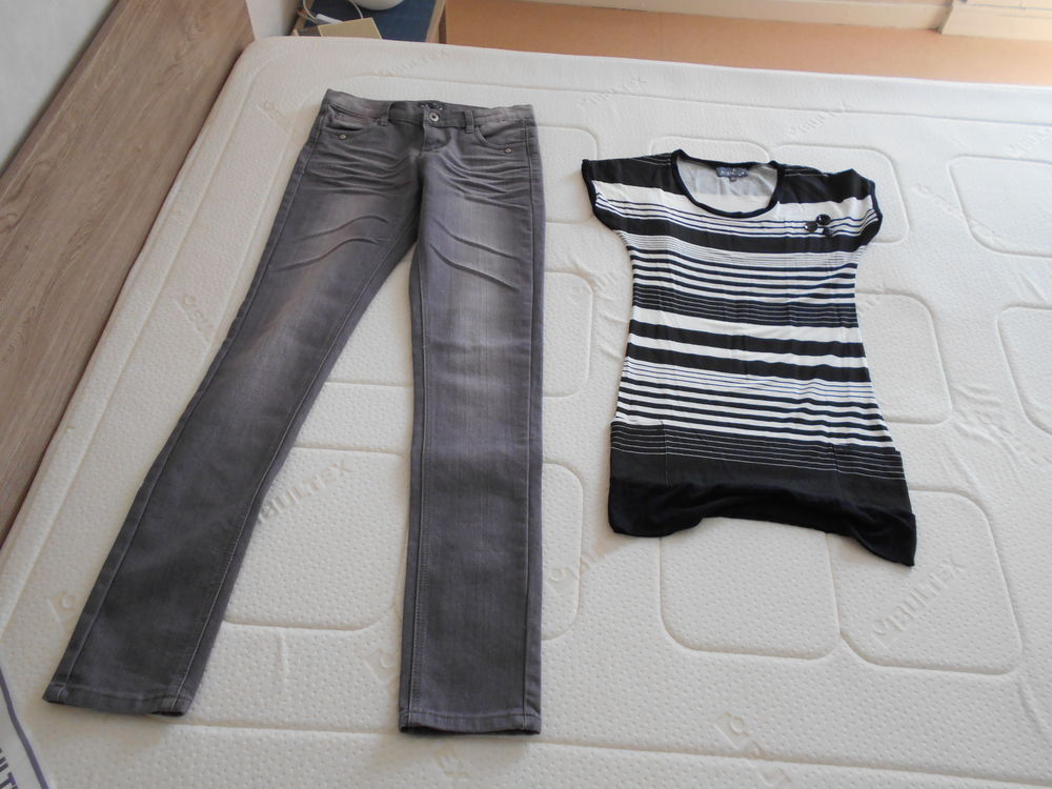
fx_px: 790
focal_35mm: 26
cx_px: 526
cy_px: 394
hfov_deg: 67.3
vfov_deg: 53.1
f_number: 3.2
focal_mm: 4.6
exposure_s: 1/30
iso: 200
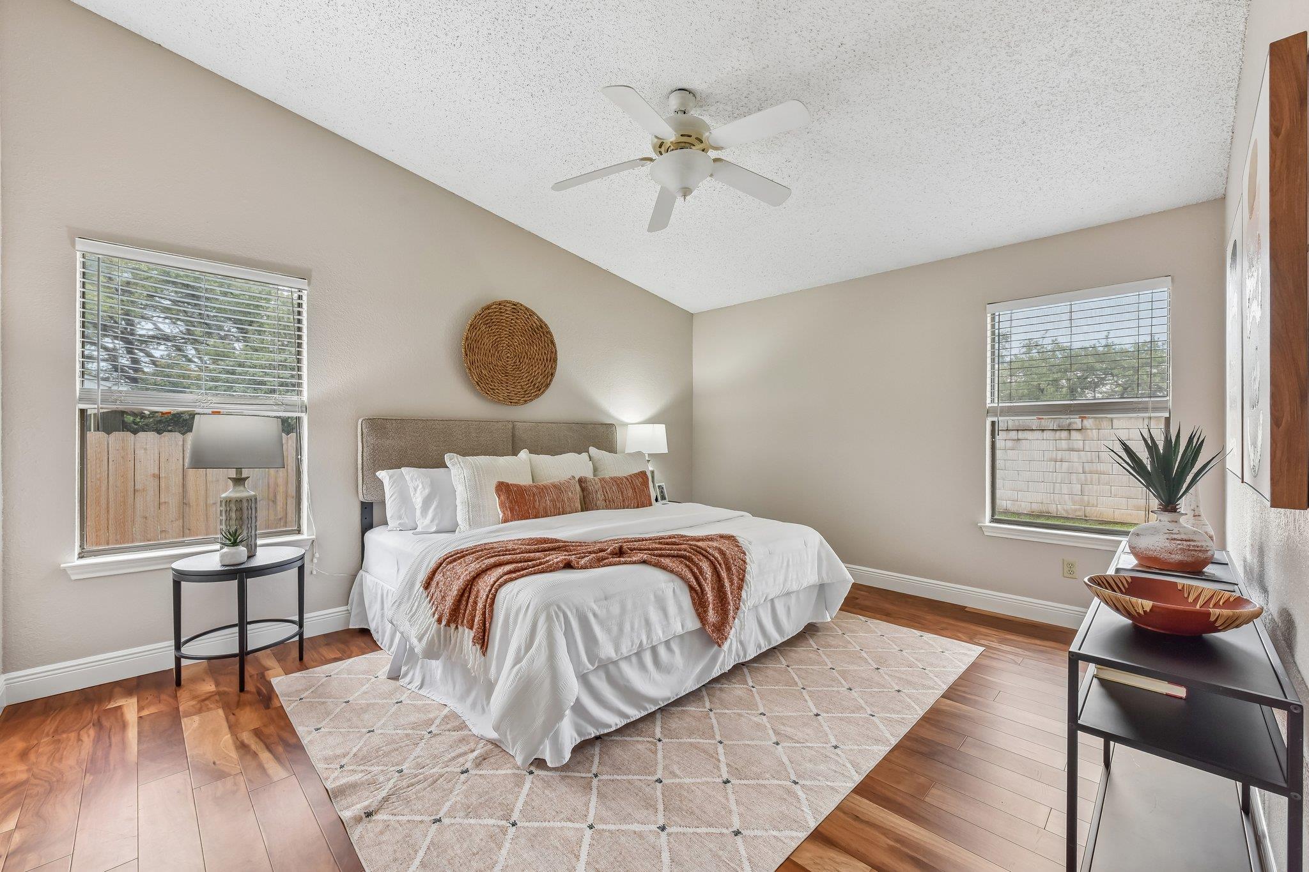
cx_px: 654
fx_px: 509
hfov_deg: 104.3
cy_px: 436
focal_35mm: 14
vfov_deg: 81.2
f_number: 8
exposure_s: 1/15
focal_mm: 14
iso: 250
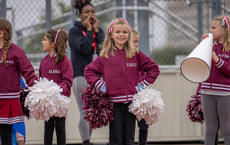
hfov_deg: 8.2
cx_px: 124
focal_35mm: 255
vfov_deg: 5.2
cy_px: 66
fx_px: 1601
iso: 200
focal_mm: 200
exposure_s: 1/1250
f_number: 2.8
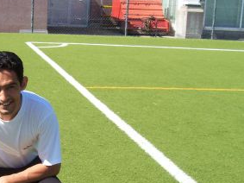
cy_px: 124
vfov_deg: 19.1
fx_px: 543
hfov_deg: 24.7
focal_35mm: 77
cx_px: 31
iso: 80
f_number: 5.1
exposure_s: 1/327
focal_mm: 5.6
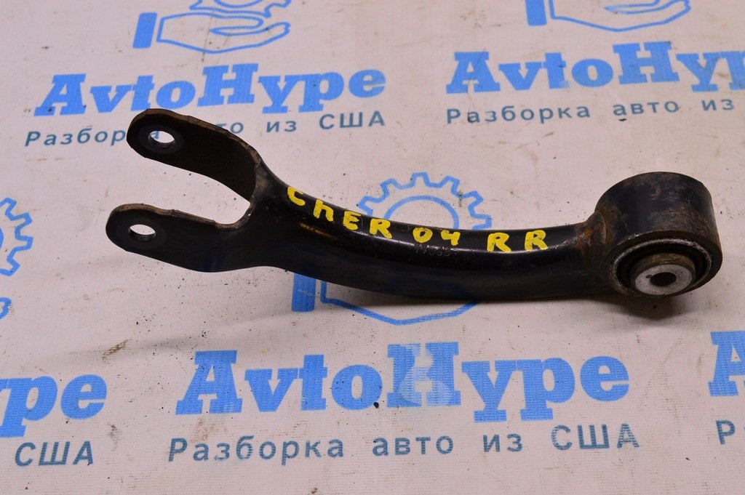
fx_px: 1055
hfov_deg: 38.9
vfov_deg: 26.4
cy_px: 248
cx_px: 372
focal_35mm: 51
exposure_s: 1/125
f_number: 8
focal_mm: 34
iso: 1600
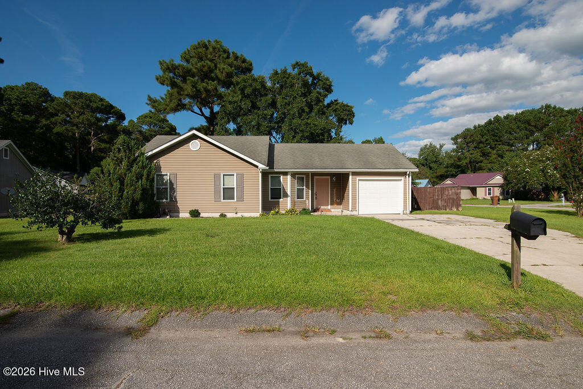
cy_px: 196
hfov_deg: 85.2
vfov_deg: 63.0
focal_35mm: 20
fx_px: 317
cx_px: 286
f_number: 7.1
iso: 320
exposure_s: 1/1250
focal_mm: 19
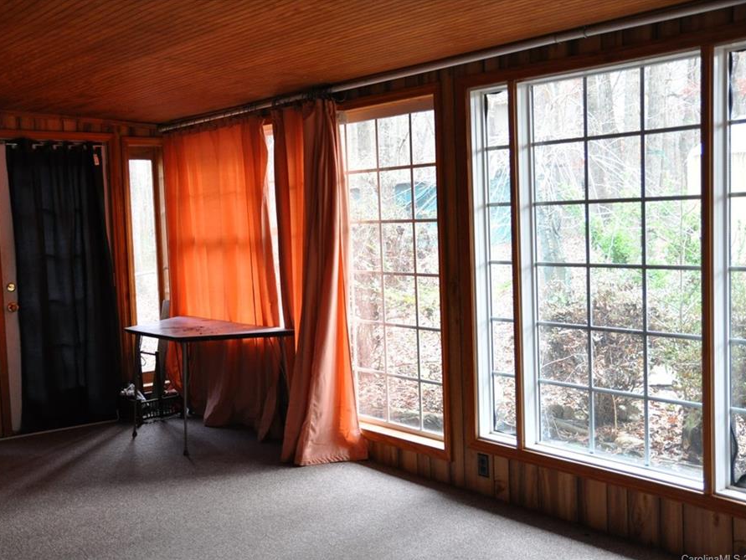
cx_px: 343
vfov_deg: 33.6
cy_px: 283
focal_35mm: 43
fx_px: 927
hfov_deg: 43.8
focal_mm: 26
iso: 800
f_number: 4
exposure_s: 1/50
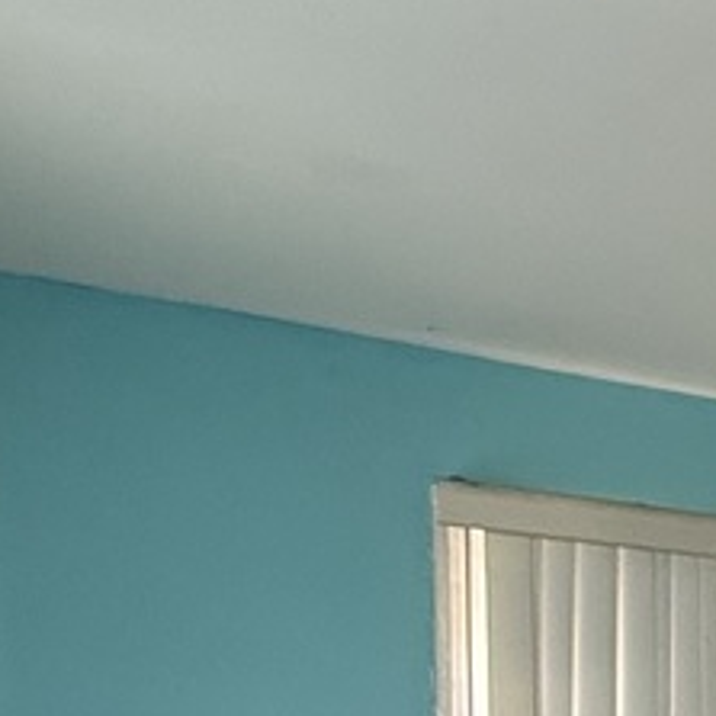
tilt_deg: -0.8
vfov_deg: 20.0
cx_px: 1326
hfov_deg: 17.3
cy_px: 915
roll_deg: +0.7
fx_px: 1872
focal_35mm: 80
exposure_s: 1/60
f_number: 2.2
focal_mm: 2.22
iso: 250
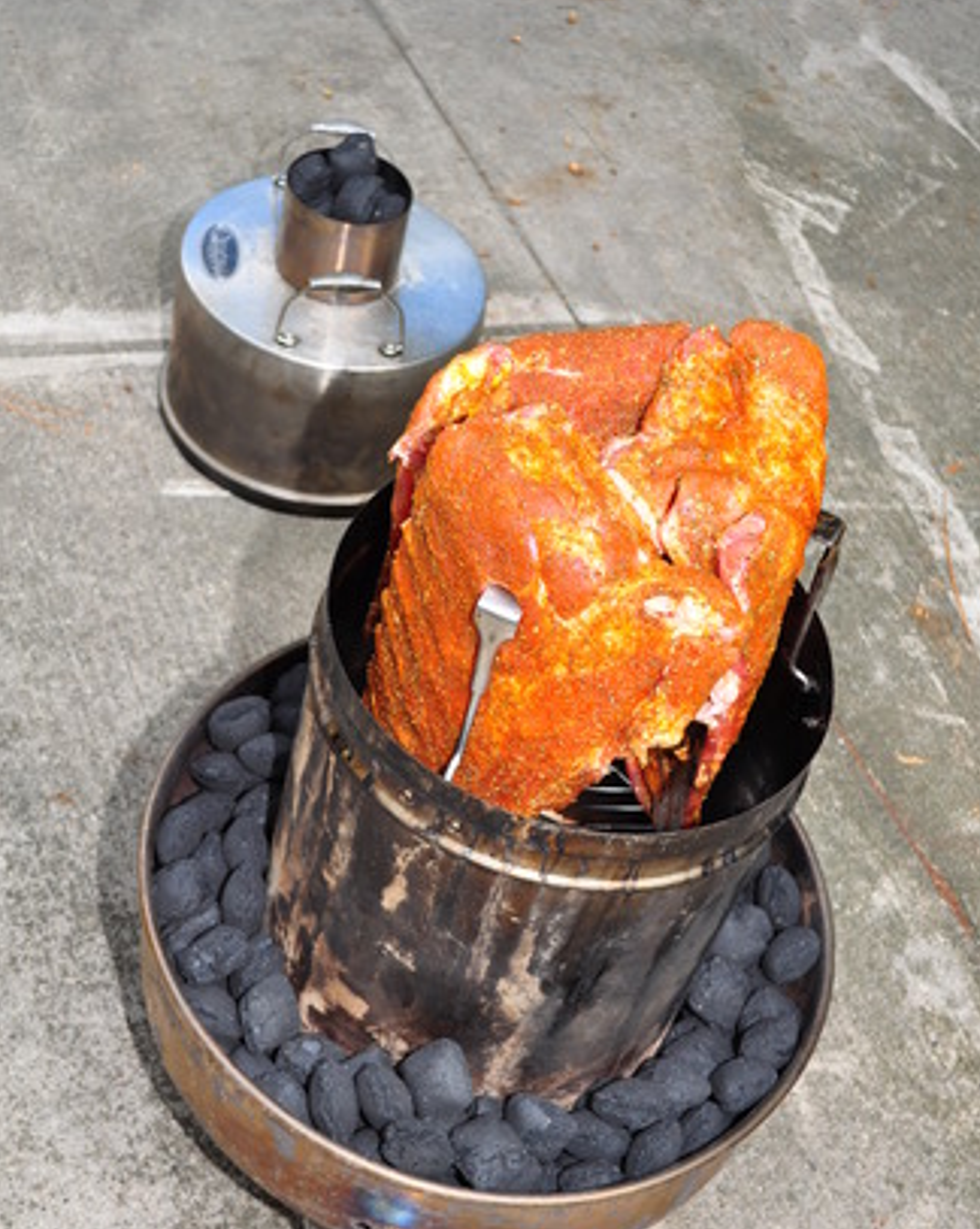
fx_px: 1888
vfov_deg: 36.0
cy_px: 666
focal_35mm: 52
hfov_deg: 29.1
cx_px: 490
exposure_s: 1/100
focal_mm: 30
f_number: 5
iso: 200
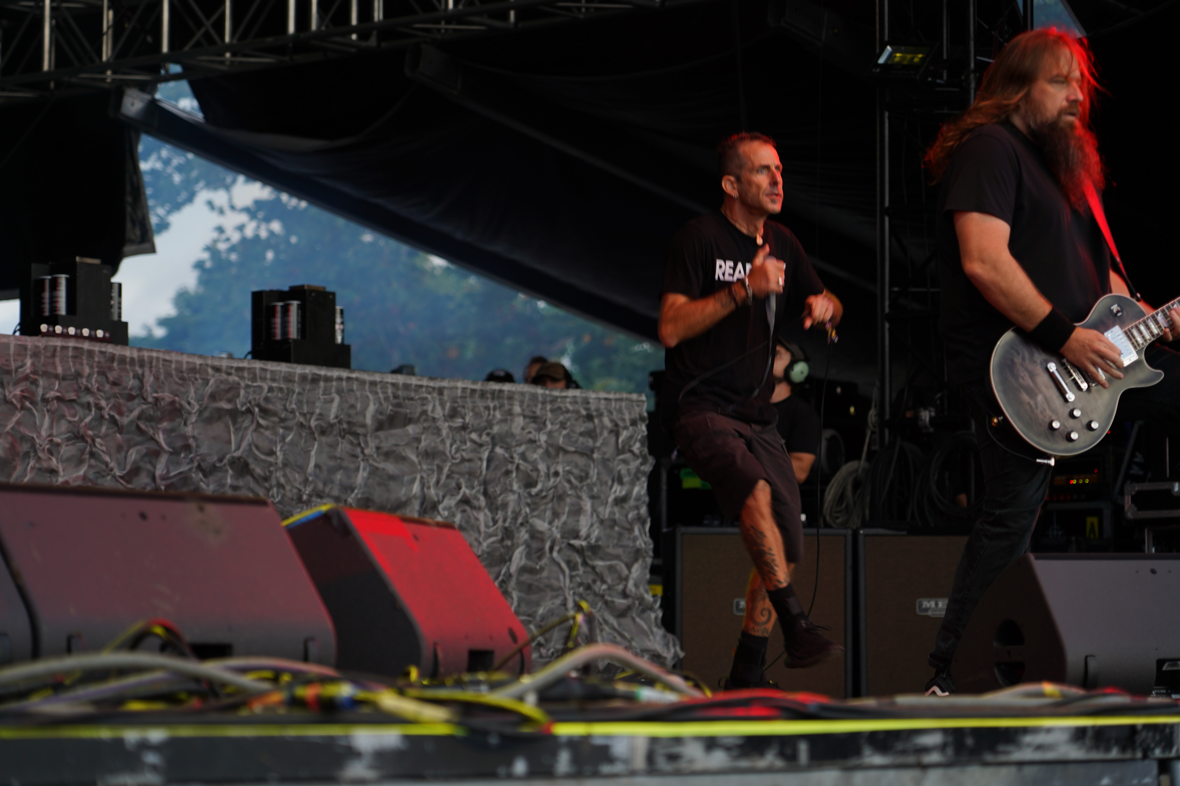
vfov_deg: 13.0
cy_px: 393
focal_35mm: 105
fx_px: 3441
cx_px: 590
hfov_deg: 19.5
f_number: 4
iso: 160
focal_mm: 105
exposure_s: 1/125
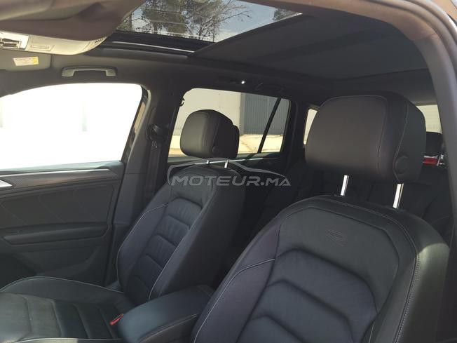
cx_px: 228
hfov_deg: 67.3
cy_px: 172
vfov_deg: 53.1
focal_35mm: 26
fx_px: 343
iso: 40
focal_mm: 5.4
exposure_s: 1/135
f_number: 1.8
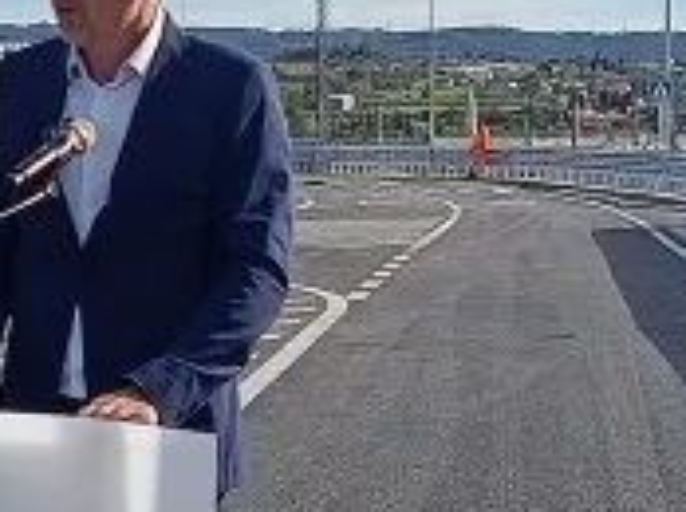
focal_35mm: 138
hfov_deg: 14.3
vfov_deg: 10.7
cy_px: 205
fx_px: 2731
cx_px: 225
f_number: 1.7
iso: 52
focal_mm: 5.24
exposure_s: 1/594
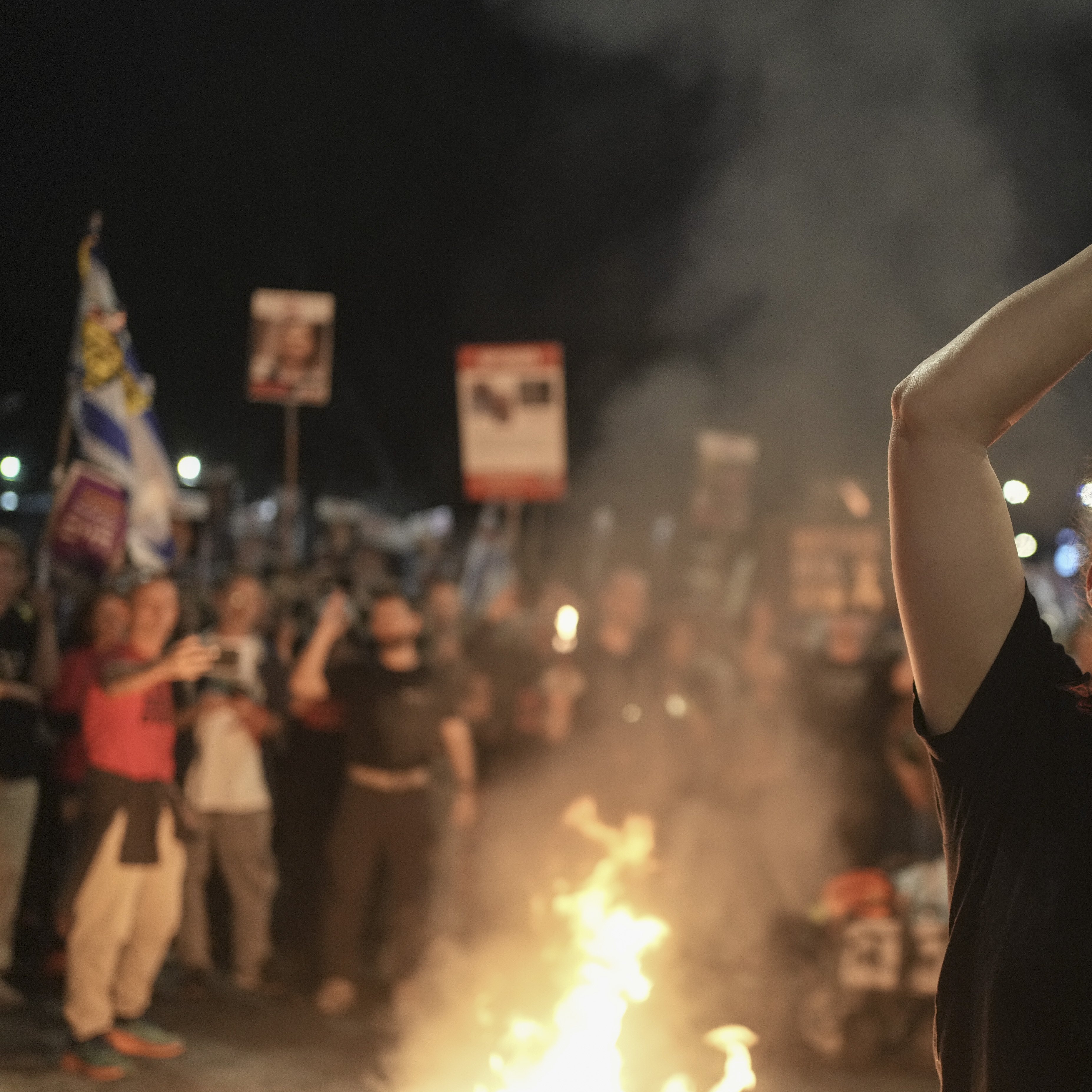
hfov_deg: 36.9
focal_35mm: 45
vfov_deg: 37.6
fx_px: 1606
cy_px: 550
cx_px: 779
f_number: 2
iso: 3200
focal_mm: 35
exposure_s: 1/250
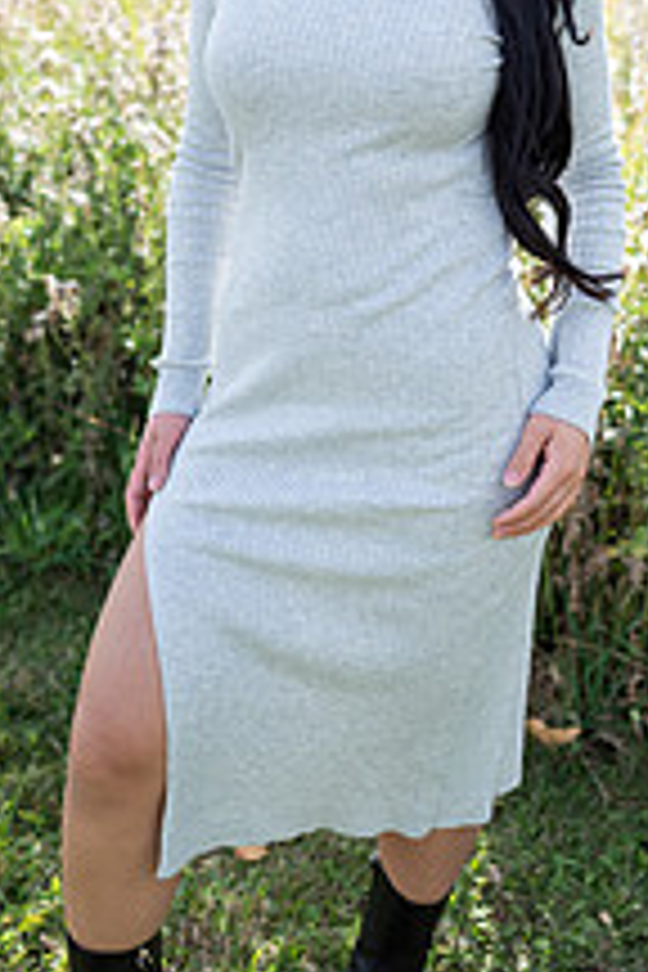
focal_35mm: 50
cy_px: 184
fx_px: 1350
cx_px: 405
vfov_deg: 38.0
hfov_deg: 26.9
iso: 50
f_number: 2
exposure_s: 1/800
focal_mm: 24
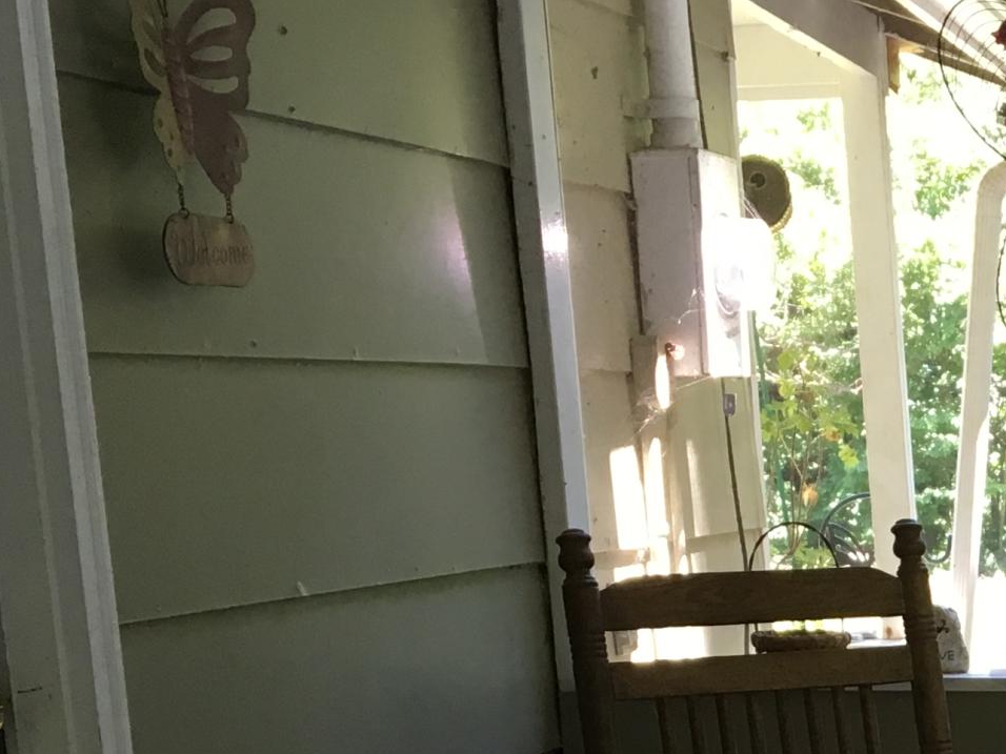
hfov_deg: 20.1
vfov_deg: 15.5
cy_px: 946
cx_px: 1218
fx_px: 2645
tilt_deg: -11.6
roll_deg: +2.4
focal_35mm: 91
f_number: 2.2
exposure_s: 1/30
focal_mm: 4.15
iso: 32
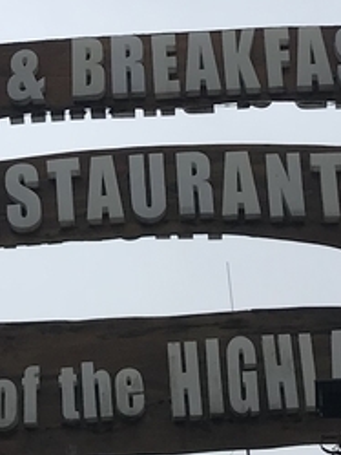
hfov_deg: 11.0
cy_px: 13
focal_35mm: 135
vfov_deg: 14.4
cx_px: 117
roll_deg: +1.9
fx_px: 1772
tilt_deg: +34.1
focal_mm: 3.99
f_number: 1.8
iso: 20
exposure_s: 1/833
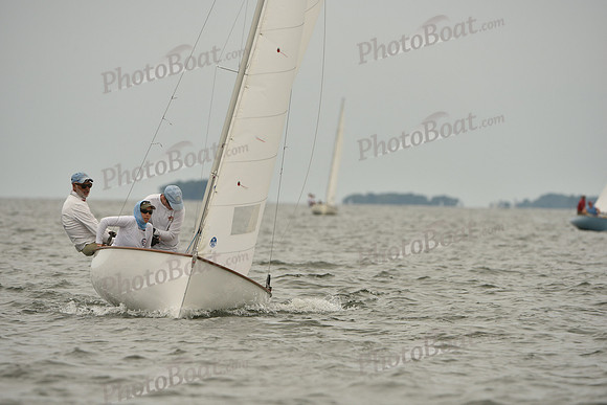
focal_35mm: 400
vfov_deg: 3.4
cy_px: 202
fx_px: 6746
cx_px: 304
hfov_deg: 5.2
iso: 320
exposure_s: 1/1250
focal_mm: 400
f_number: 7.1
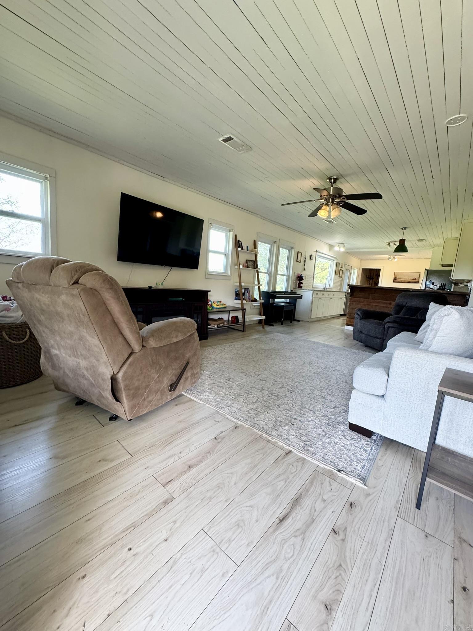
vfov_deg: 102.1
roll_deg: -3.8
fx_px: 255
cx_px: 236
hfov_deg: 85.7
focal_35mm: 14
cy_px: 316
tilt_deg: -7.5
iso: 250
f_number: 2.2
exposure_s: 1/120
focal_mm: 2.22
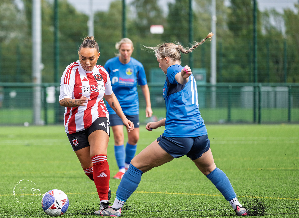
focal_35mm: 325
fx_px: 2778
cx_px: 97
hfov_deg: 6.2
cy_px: 85
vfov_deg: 4.5
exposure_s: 1/1250
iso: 360
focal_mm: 240
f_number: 5
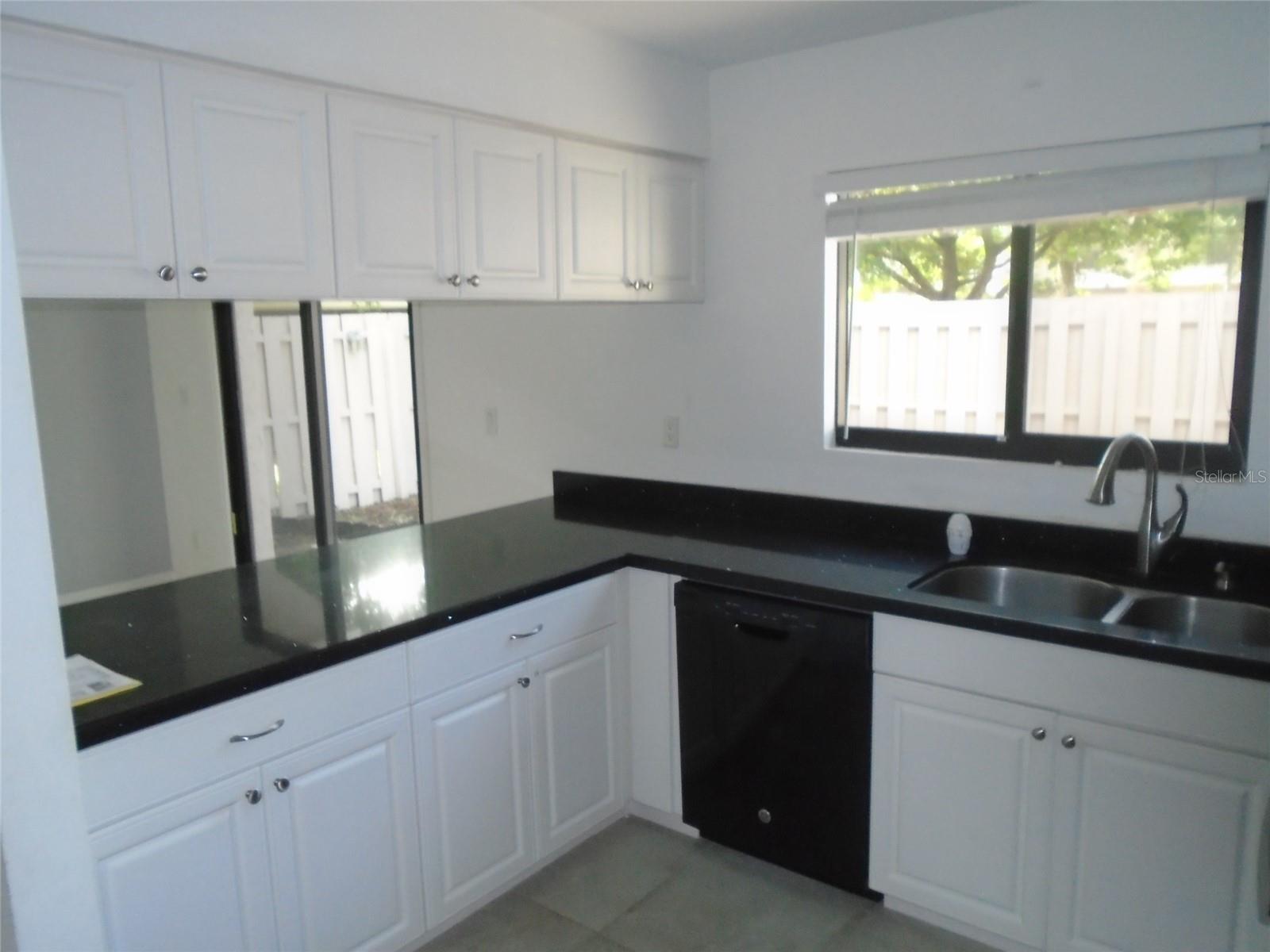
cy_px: 476
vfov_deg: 53.1
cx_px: 635
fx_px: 954
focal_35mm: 26
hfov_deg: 67.3
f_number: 3.2
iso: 400
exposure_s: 1/60
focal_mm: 4.6
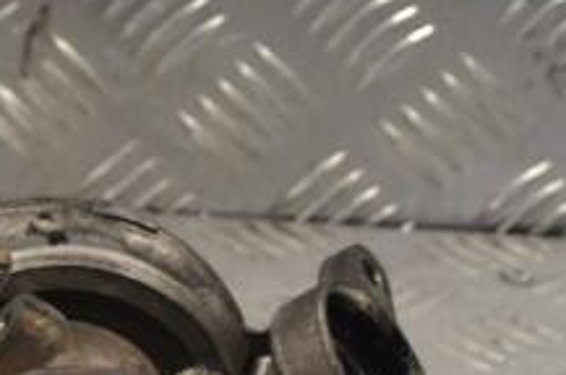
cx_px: -57
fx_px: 3585
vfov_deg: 6.0
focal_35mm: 228
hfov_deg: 8.9
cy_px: 490
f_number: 9
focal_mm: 55
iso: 3200
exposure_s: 1/320
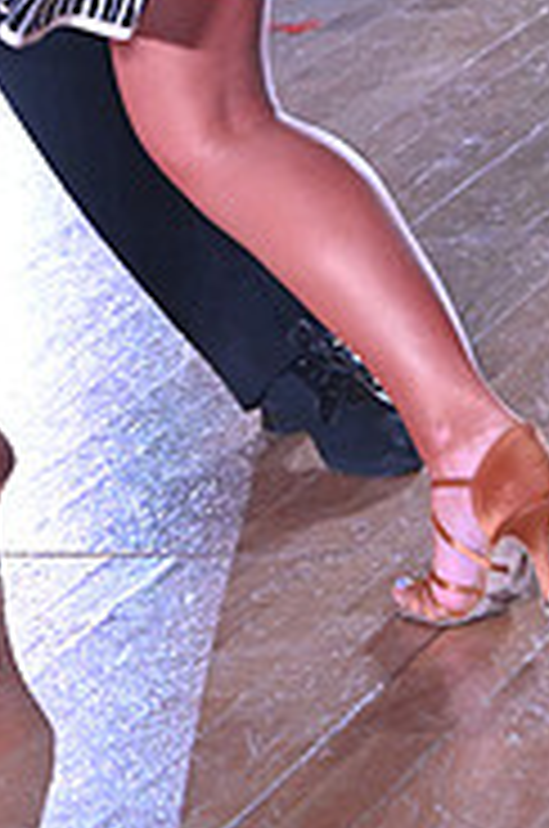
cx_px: -187
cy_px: -410
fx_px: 6888
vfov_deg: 6.8
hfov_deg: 4.5
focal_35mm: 300
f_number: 6.3
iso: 5000
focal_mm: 95
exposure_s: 1/400
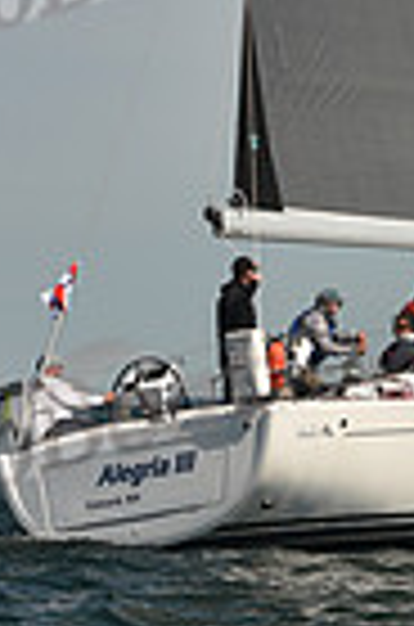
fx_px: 5079
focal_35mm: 293
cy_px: -320
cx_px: 619
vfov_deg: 6.9
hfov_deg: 4.6
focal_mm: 70
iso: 250
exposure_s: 1/640
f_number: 7.1
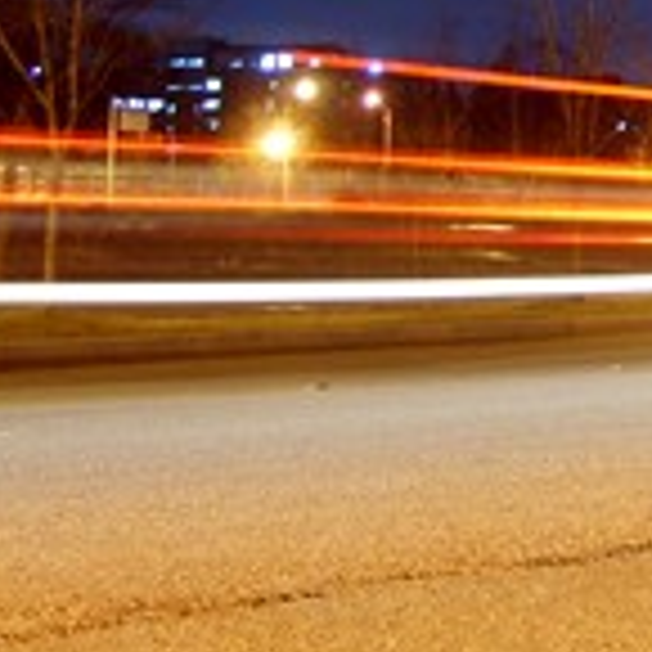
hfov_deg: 15.0
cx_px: 989
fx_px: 2280
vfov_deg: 15.9
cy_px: -34
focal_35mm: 107
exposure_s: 6
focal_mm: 5.8
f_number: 2.8
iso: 50
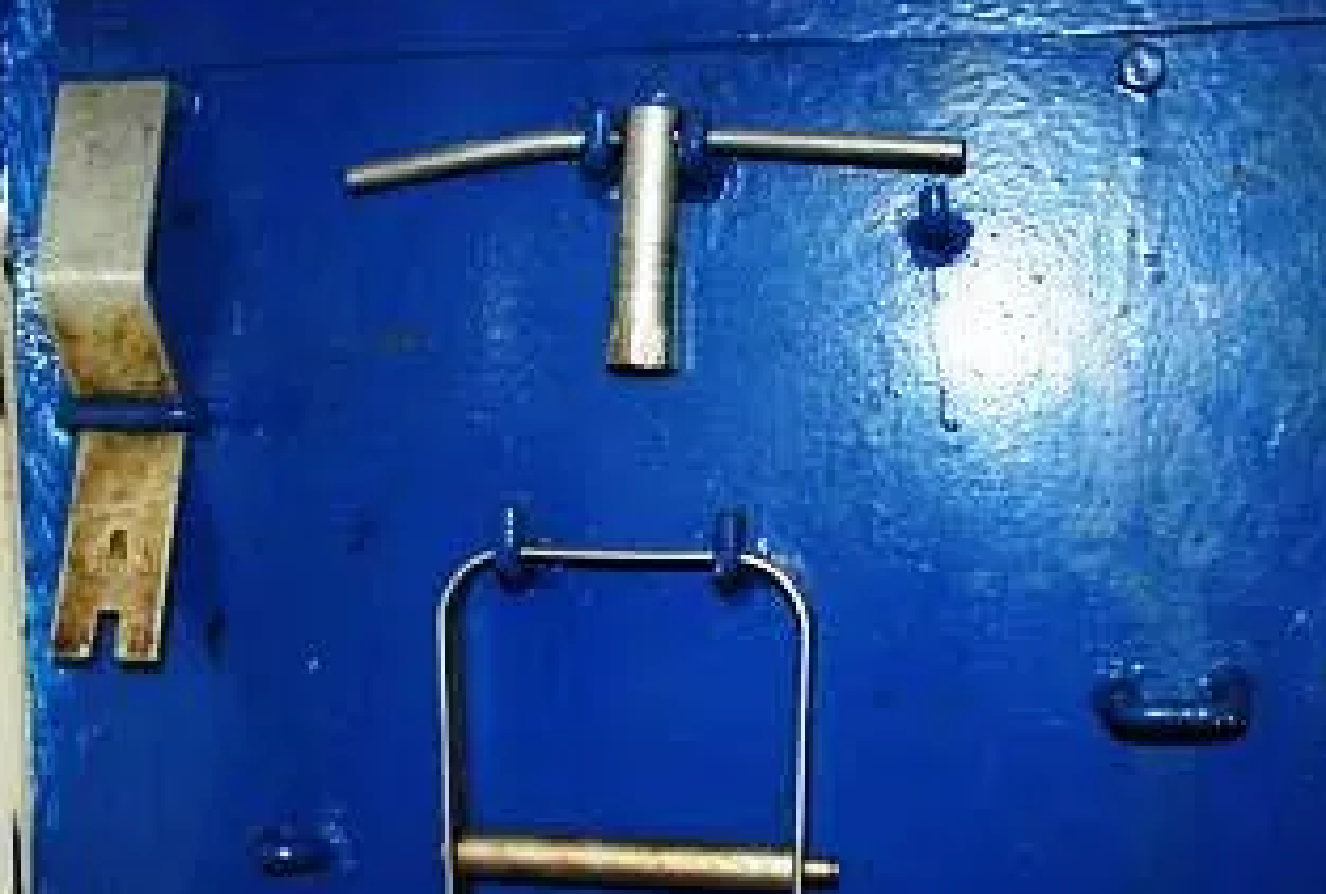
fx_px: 1700
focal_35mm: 46
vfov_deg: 29.4
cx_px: 737
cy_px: 532
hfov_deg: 42.5
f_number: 4
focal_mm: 24
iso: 200
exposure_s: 1/60
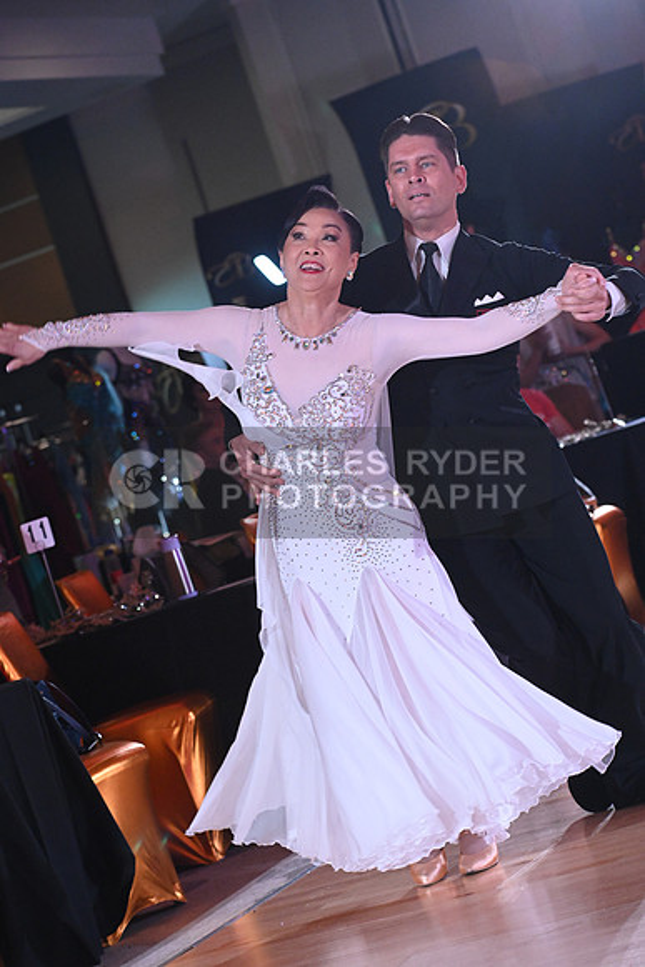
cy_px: 484
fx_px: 2820
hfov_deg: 13.0
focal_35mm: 105
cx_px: 322
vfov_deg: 19.5
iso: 5000
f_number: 5.6
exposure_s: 1/400
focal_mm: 105
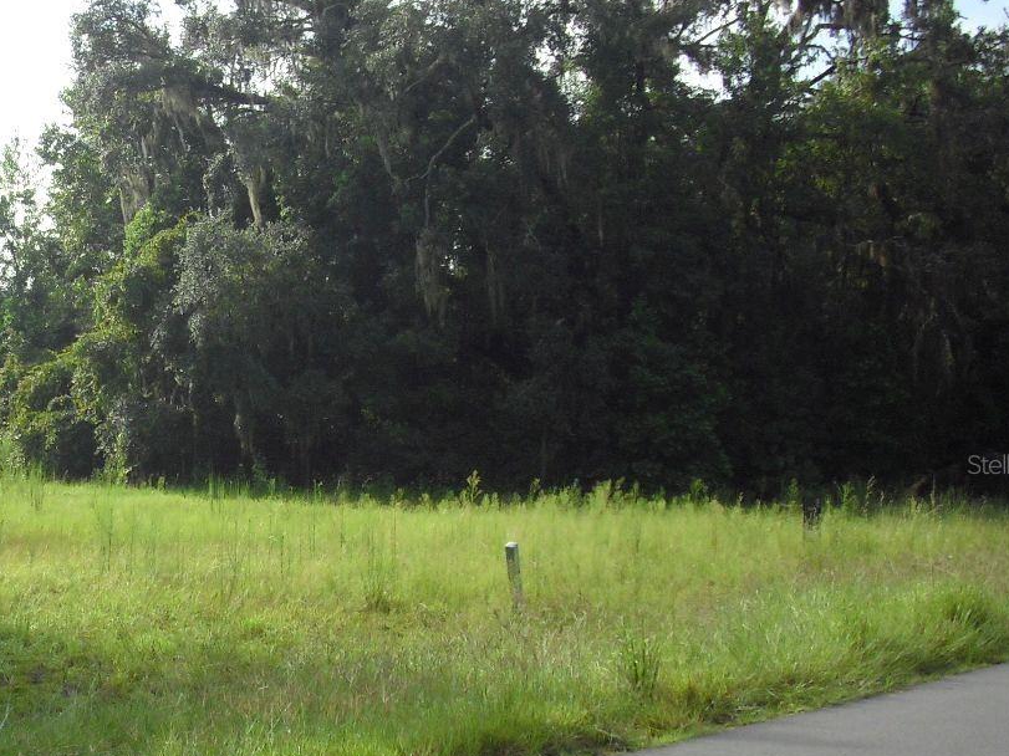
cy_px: 464
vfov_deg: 19.6
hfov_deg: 25.2
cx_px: 90
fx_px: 2186
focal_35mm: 75
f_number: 8
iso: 100
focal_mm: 6.2
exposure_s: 1/125
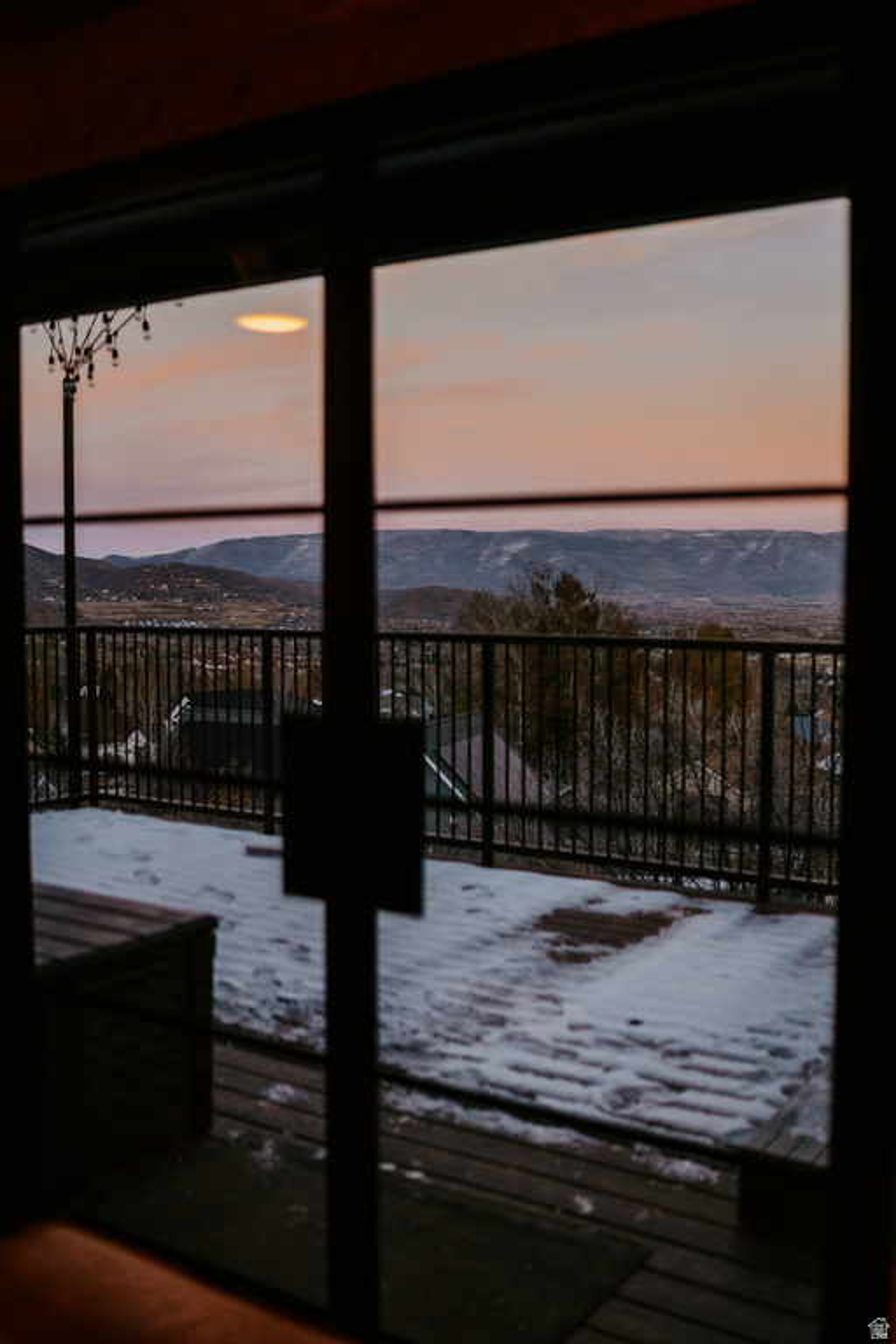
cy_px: 672
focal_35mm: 35
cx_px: 448
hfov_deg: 37.9
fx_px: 1307
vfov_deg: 54.4
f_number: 1.4
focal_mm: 35
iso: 1000
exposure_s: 1/4000
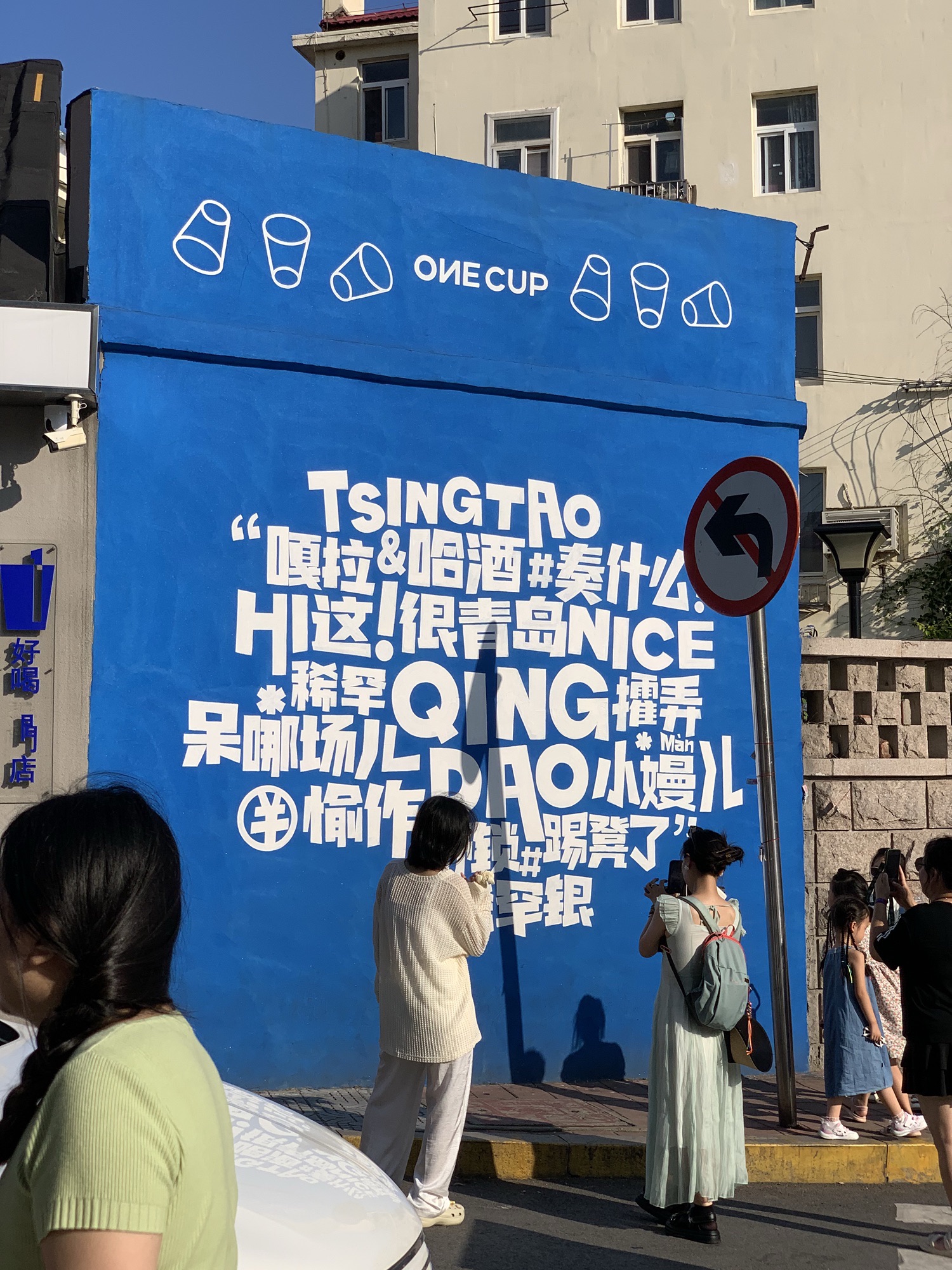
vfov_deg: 36.8
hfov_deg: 28.0
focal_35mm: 52
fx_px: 1907
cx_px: 476
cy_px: 635
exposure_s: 1/1916
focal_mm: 6
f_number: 2.4
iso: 16
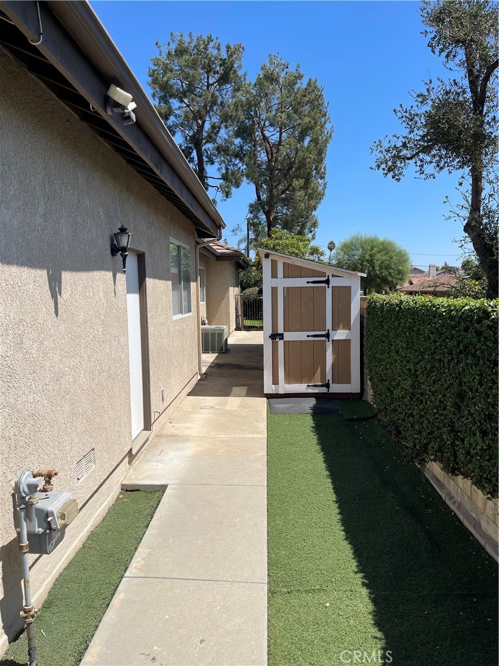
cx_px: 250
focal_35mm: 25
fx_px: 481
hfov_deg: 54.9
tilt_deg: -4.8
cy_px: 333
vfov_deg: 69.4
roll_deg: +1.2
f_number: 1.6
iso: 32
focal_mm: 5.1
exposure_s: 1/4049
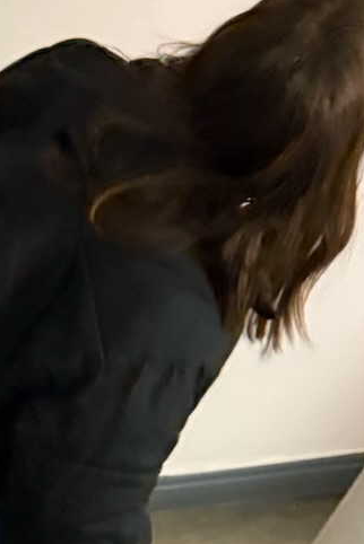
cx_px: -348
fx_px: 1605
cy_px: 585
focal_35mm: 106
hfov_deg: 11.7
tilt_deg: -54.4
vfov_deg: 18.6
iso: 800
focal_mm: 6.76
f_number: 1.78
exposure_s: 1/33
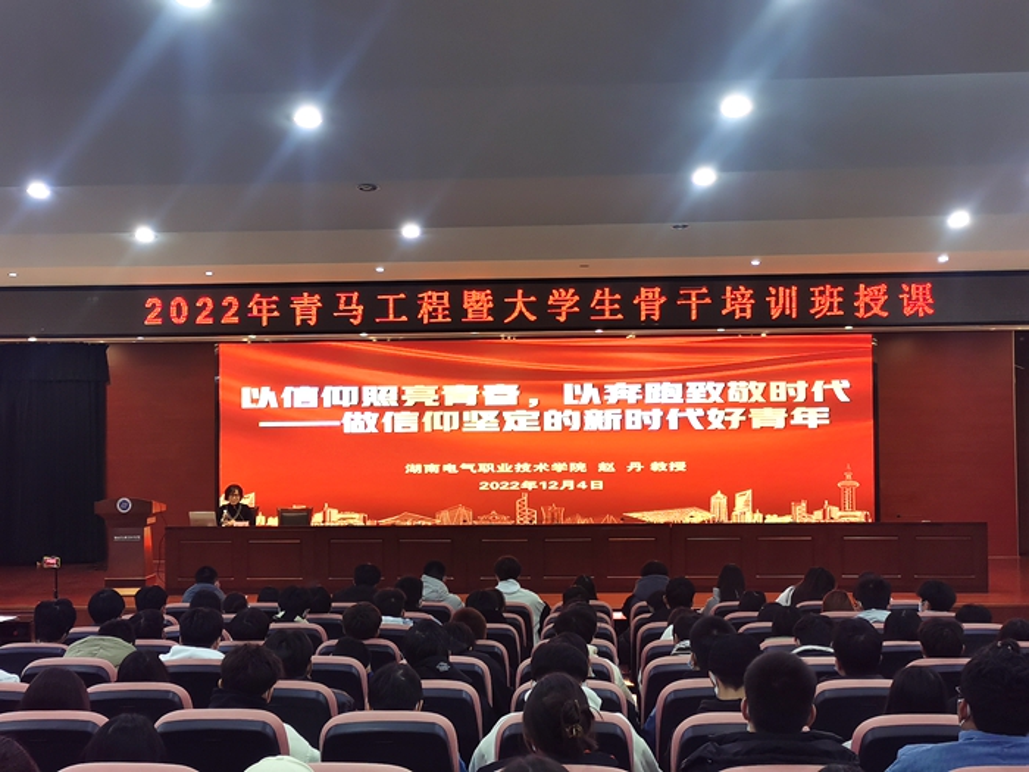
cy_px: 386
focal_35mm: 46
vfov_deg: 31.5
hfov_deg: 41.2
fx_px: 1367
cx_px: 514
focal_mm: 5.58
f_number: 1.8
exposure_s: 1/100
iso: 125
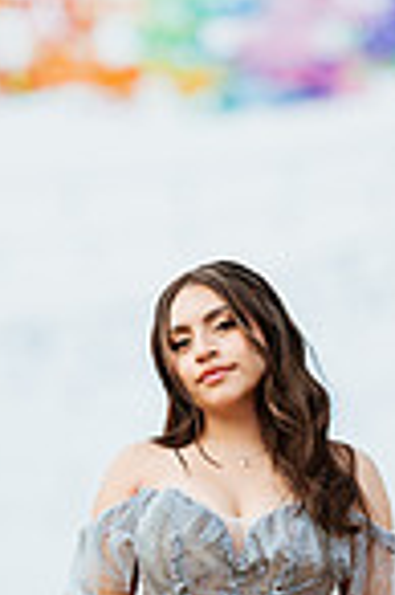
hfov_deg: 3.3
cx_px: 318
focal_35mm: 417
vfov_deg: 4.9
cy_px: 611
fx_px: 6879
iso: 100
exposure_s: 1/2000
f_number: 1.8
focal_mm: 135
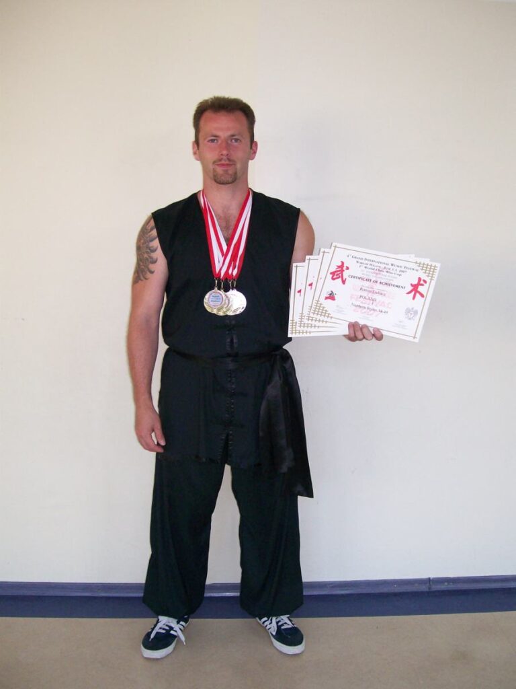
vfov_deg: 51.4
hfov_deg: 39.7
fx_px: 716
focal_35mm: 36
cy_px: 344
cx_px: 258
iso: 140
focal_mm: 6
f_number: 2.7
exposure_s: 1/64
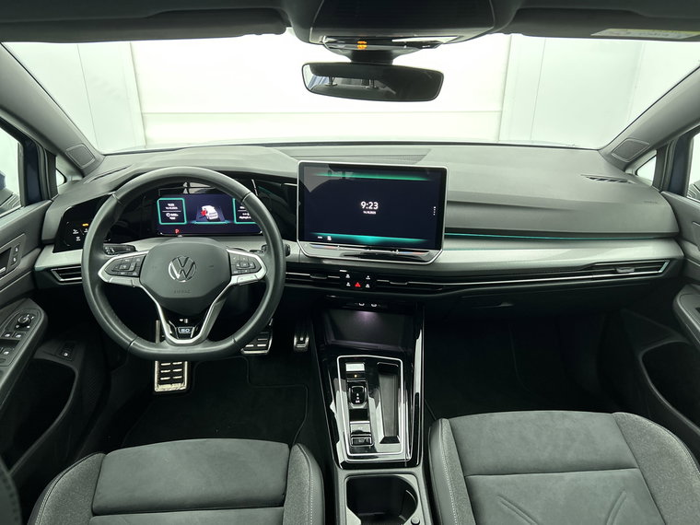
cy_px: 262
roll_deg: -0.2
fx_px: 526
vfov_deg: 53.1
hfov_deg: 67.3
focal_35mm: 26
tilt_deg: -24.2
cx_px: 350
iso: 400
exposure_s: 1/50
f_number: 1.5
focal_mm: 5.7
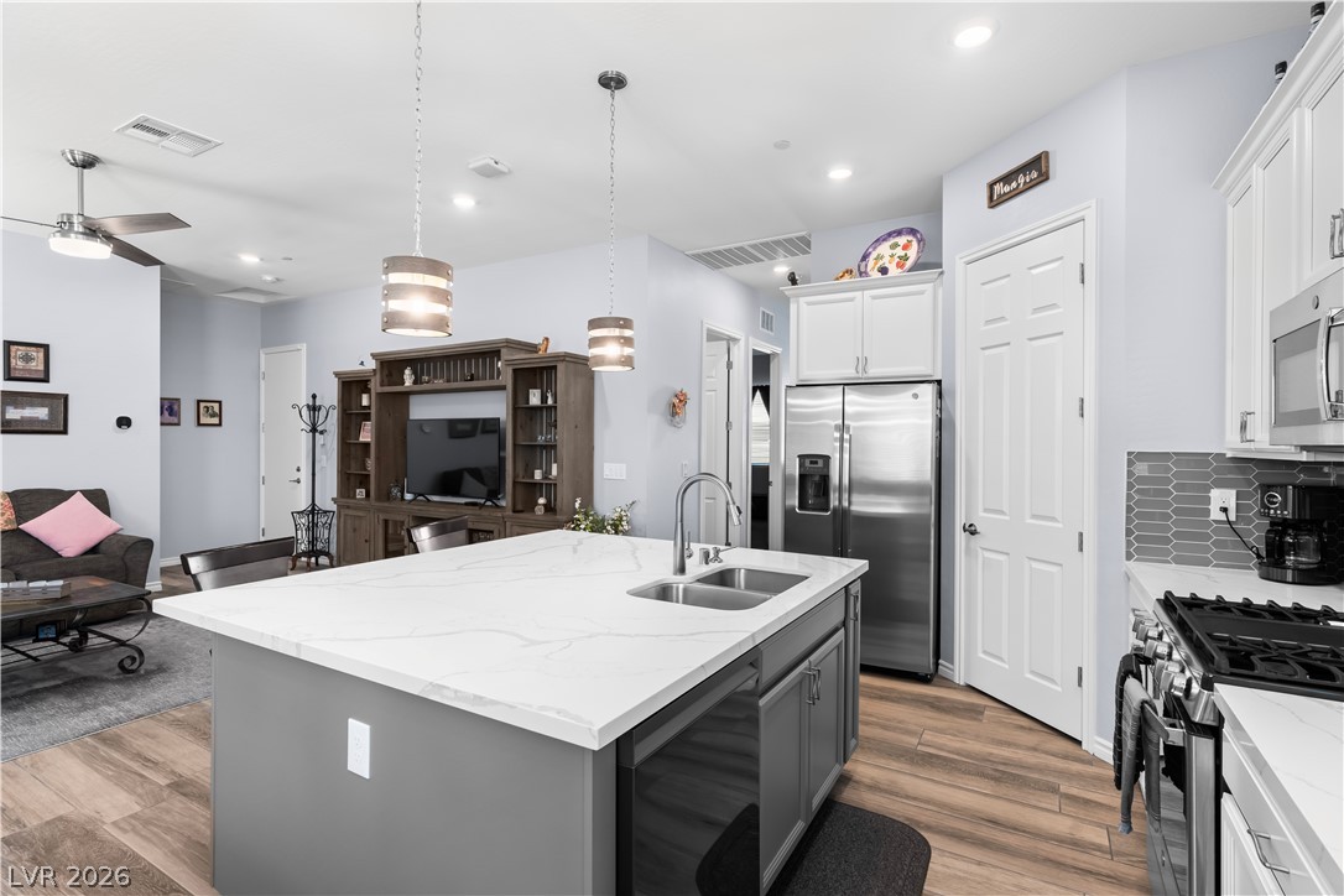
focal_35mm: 17
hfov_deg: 93.3
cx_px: 672
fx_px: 635
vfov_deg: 70.4
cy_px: 448
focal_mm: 17
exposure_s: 1/8
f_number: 8
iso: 400
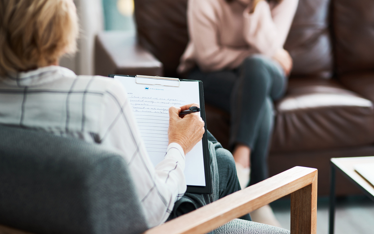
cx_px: 204
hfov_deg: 20.0
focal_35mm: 104
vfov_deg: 12.6
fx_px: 1060
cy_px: 117
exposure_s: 1/160
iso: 125
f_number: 2
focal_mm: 85
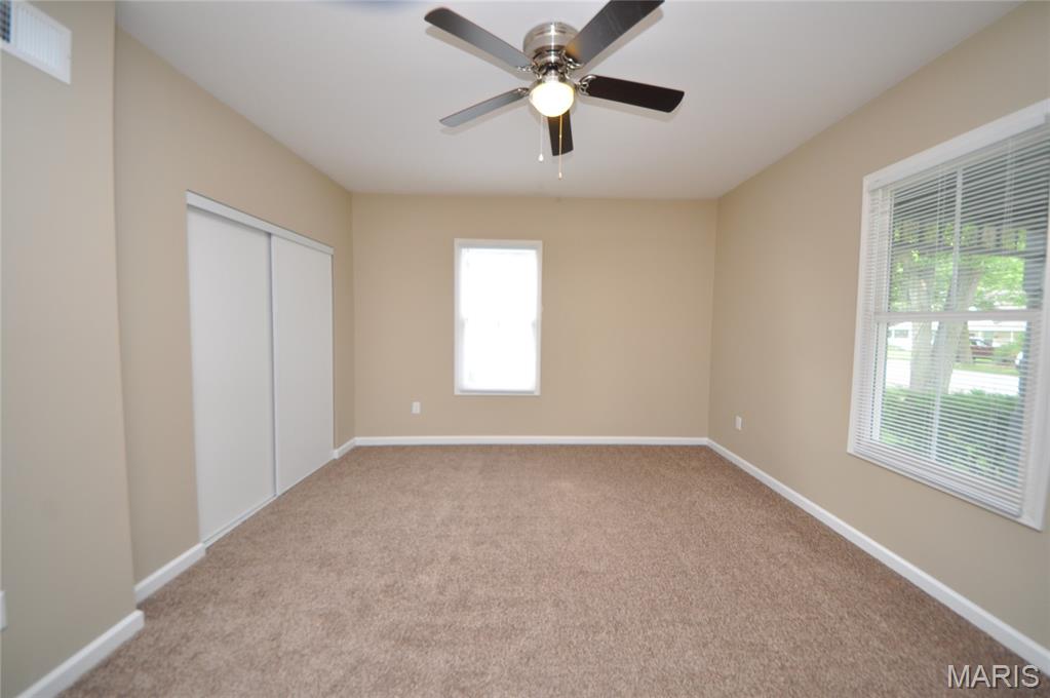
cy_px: 349
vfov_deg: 89.9
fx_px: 350
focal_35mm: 12
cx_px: 525
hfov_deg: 112.7
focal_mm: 8
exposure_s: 1/60
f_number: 4.5
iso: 450
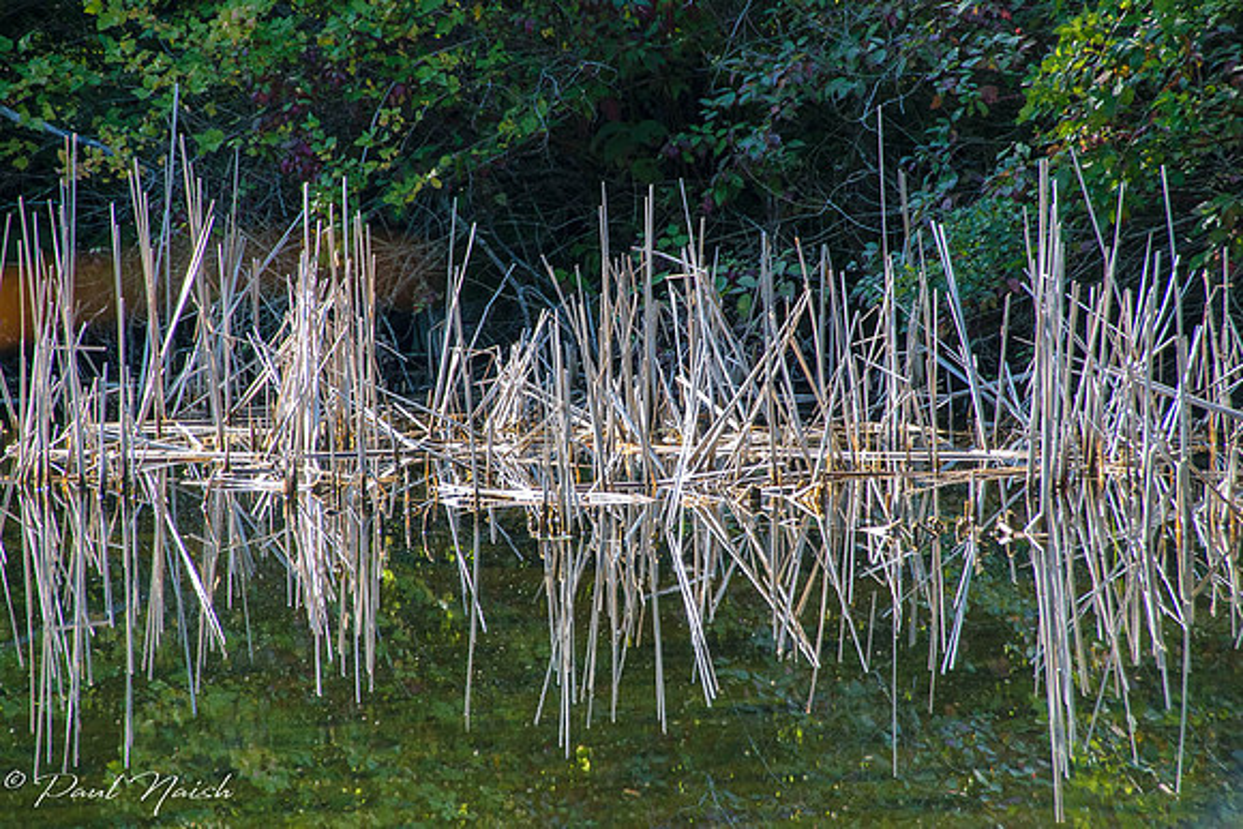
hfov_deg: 5.1
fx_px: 14029
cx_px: 622
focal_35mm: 406
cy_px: 414
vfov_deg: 3.4
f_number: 10
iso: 900
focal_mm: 250
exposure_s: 1/400
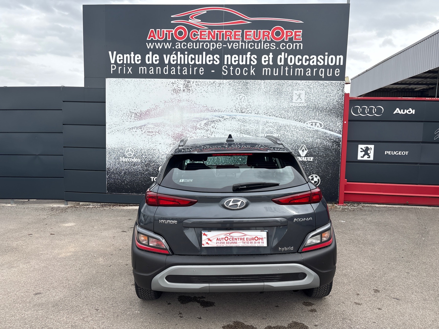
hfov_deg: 67.3
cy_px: 164
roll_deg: -0.7
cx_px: 220
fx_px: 330
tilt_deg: -4.7
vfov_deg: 53.1
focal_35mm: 26
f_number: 1.6
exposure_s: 1/1667
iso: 50
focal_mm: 5.96
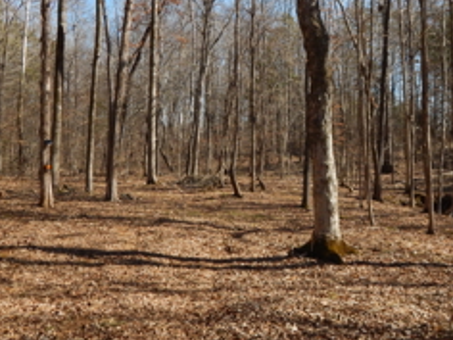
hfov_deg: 47.6
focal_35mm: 39
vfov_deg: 36.5
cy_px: 121
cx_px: 274
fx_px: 510
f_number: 3
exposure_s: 1/1250
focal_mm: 4
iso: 200
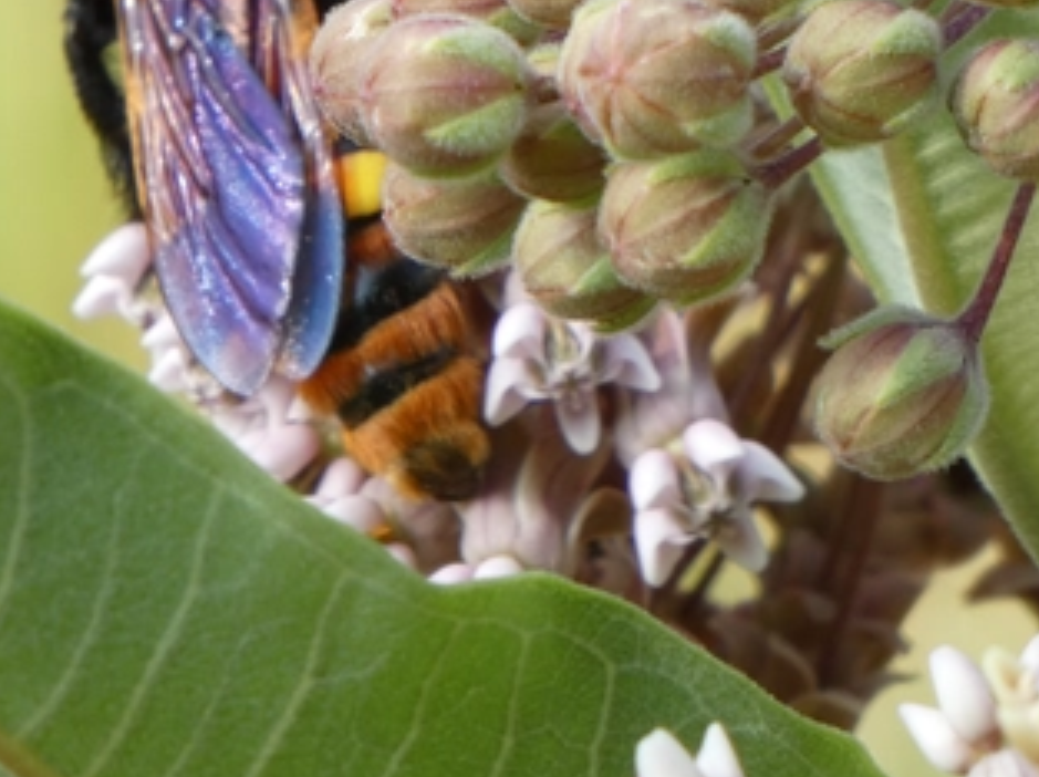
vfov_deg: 1.1
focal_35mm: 1394
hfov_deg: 1.4
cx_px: 153
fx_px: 41793
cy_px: 126
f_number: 5.6
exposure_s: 1/125
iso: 100
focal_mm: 121.9
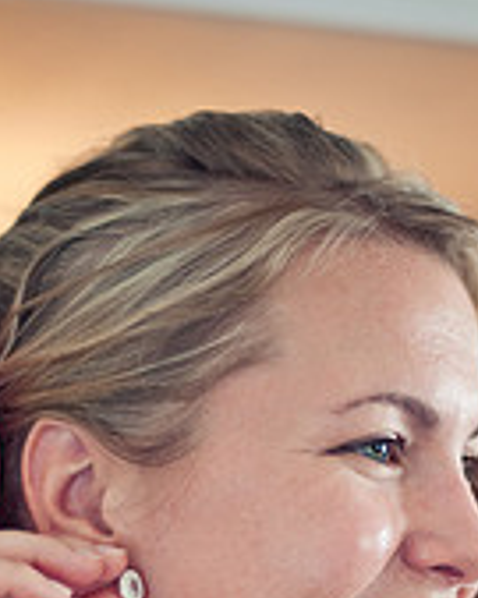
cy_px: 619
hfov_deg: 12.3
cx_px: 317
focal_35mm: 125
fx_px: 2212
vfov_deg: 15.1
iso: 320
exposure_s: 1/200
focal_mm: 50
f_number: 1.4
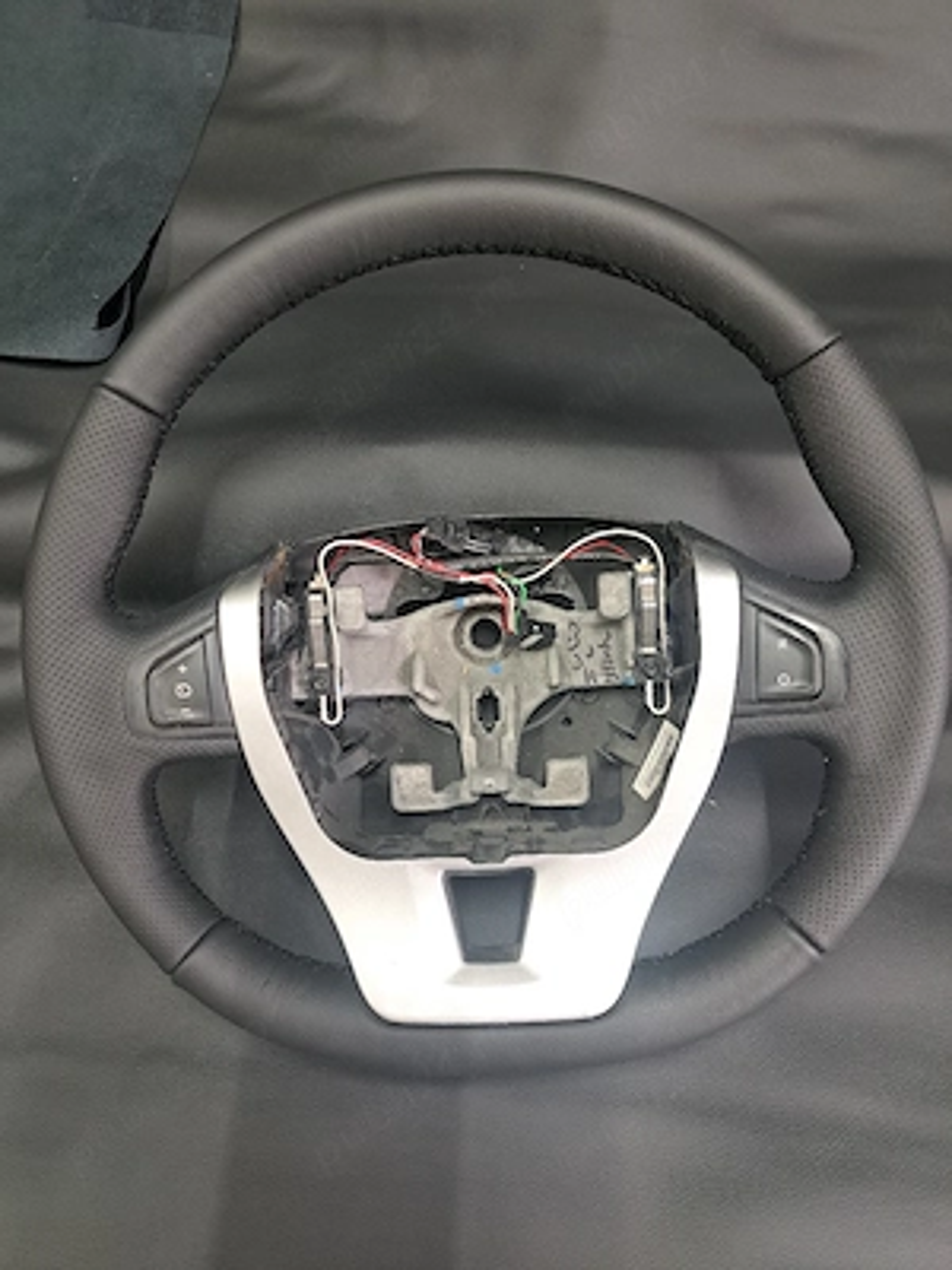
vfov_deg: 71.6
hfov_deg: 56.8
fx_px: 880
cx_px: 476
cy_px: 635
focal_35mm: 24
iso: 160
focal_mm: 5.23
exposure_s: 1/50
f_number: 1.8
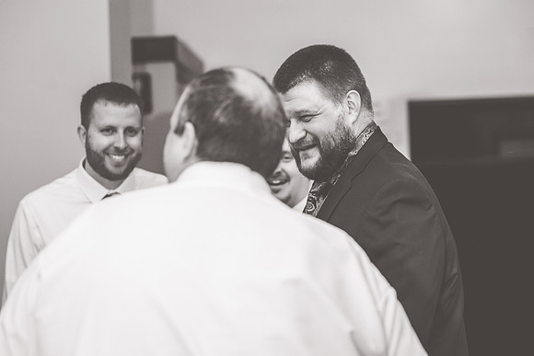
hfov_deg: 23.9
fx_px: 1261
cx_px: 267
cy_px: 178
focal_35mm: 85
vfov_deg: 16.1
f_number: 3.2
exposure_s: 1/200
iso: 800
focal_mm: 85
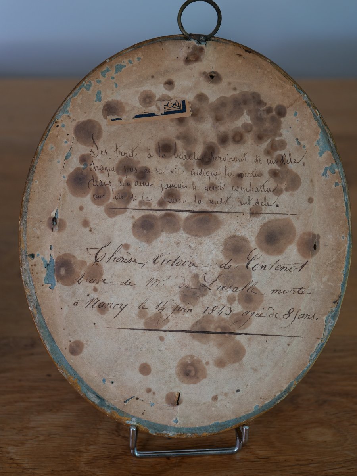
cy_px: 238
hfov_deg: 24.4
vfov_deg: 32.2
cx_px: 178
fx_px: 825
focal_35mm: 60
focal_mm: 30
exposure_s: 1/60
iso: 320
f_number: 2.8
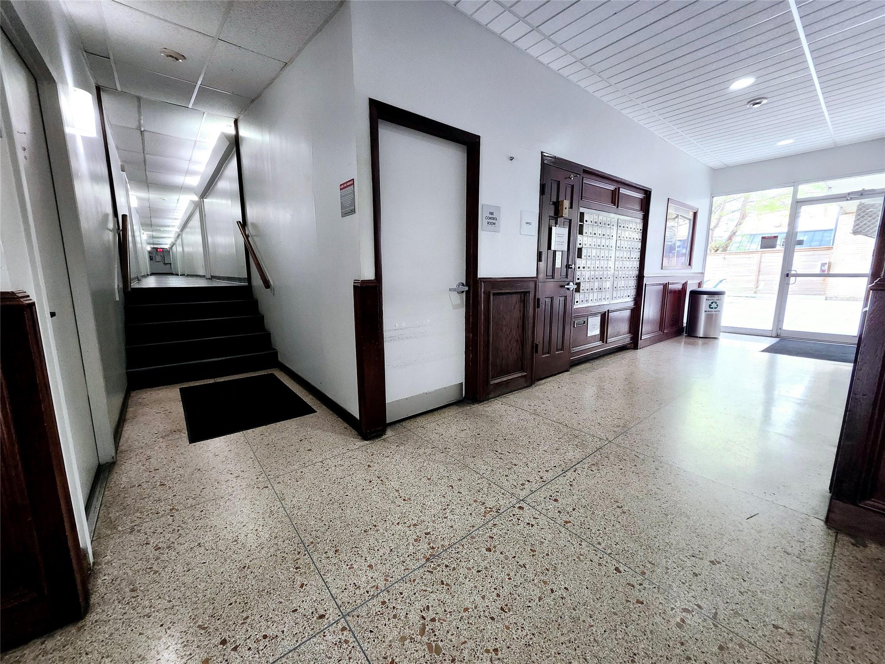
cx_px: 442
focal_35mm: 13
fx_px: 332
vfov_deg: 89.9
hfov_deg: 106.2
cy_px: 332
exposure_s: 1/60.2
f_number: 2.2
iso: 400
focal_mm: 1.74
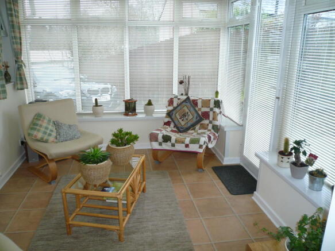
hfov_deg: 63.5
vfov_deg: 49.7
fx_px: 271
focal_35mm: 28
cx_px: 168
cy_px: 126
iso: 100
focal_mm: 4.6
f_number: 2.8
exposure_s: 1/30
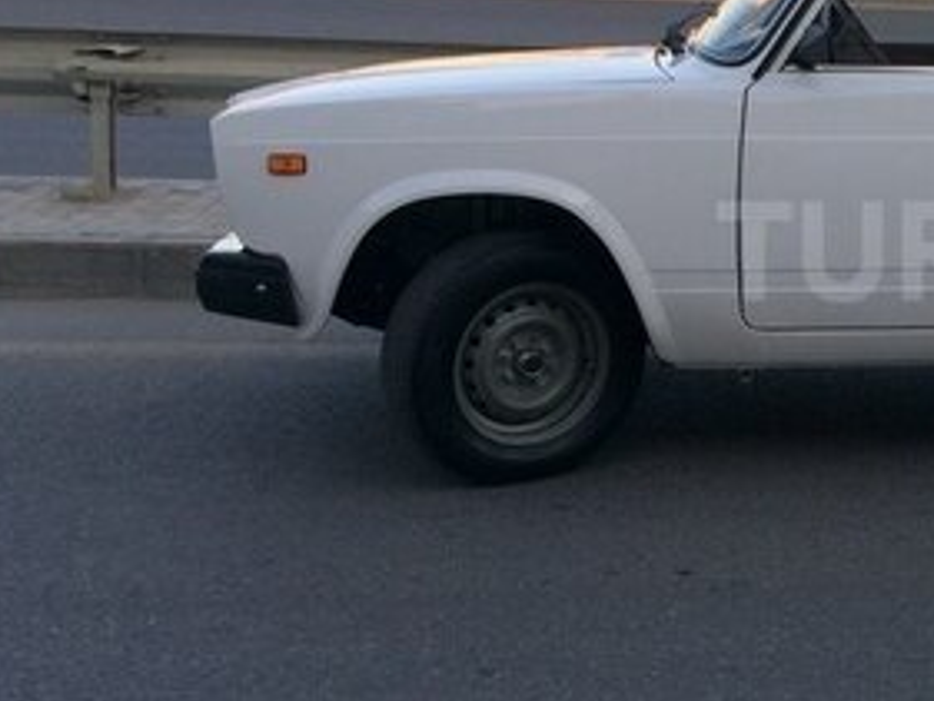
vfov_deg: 21.6
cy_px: 251
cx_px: 1057
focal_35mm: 68
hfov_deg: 26.1
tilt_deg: -8.7
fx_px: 1836
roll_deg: -1.9
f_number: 2.2
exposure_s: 1/334
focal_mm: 4.15
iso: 32
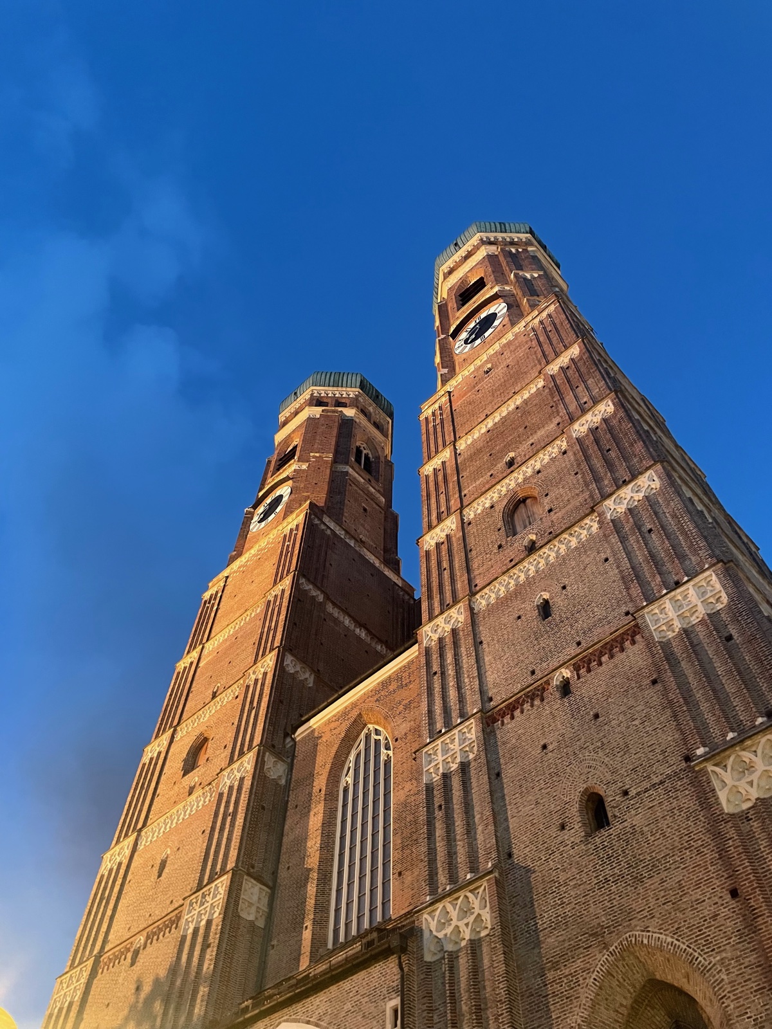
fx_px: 773
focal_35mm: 26
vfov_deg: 67.3
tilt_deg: +58.1
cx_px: 386
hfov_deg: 53.1
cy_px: 514
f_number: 1.6
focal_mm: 4.2
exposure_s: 1/33
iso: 640
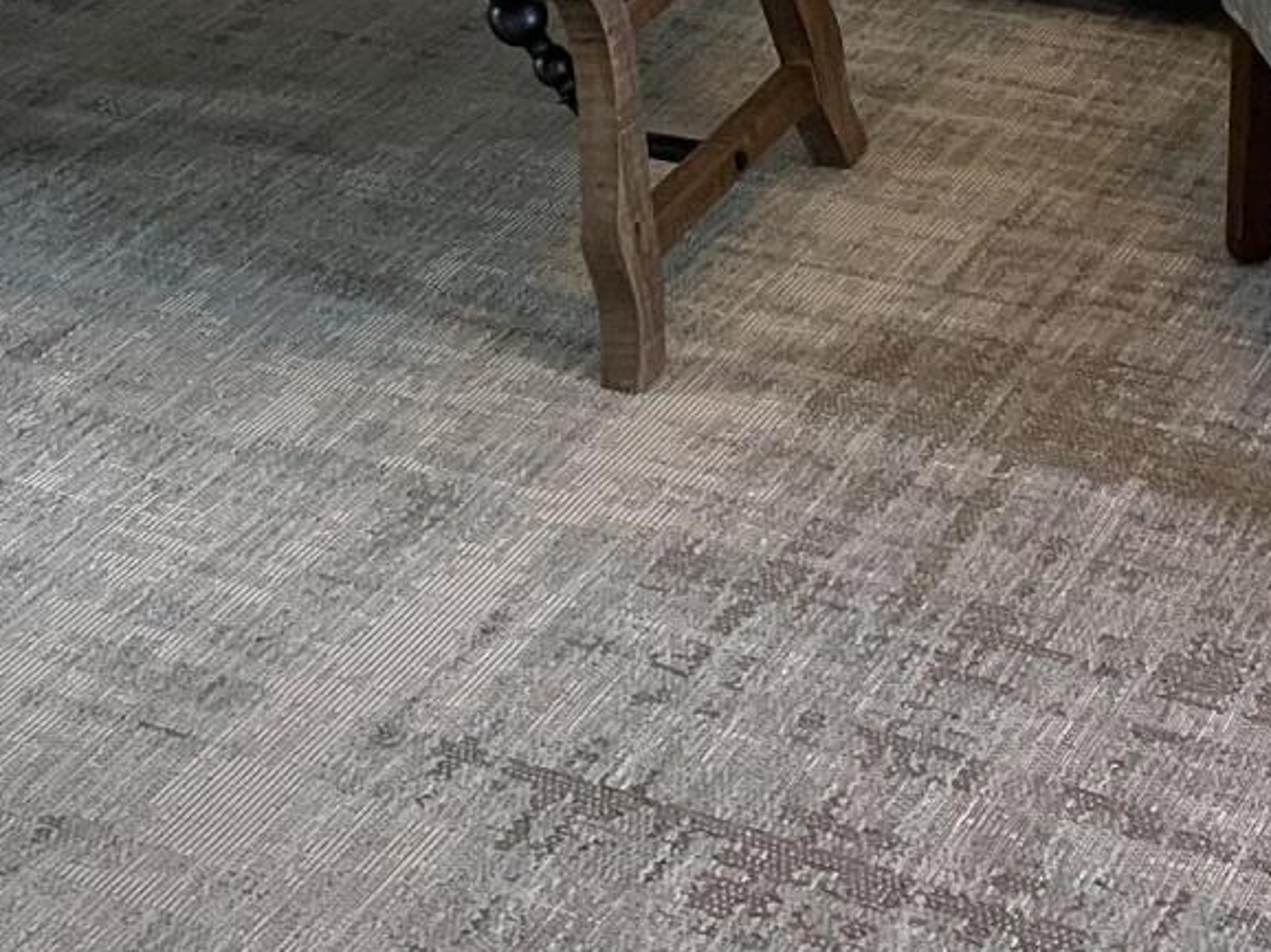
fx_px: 3303
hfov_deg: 21.8
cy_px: -587
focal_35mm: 90
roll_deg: +3.1
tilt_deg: -11.2
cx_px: 666
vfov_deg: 14.9
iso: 200
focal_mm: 4.2
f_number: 1.6
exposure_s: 1/60
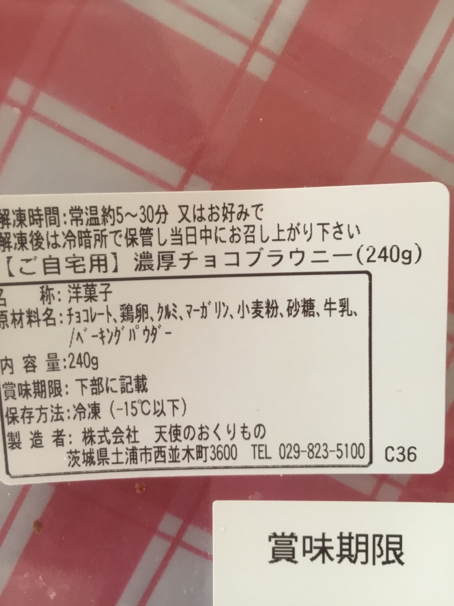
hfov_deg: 48.2
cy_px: 303
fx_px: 507
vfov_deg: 61.7
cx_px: 227
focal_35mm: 29
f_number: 2.2
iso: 64
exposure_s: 1/30
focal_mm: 4.15
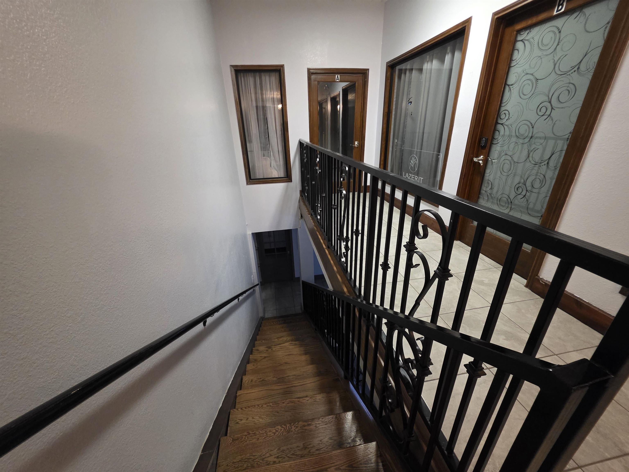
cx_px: 314
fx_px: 236
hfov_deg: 106.2
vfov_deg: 89.9
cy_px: 236
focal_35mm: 13
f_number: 1.9
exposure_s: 1/60
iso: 640
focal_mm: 2.2
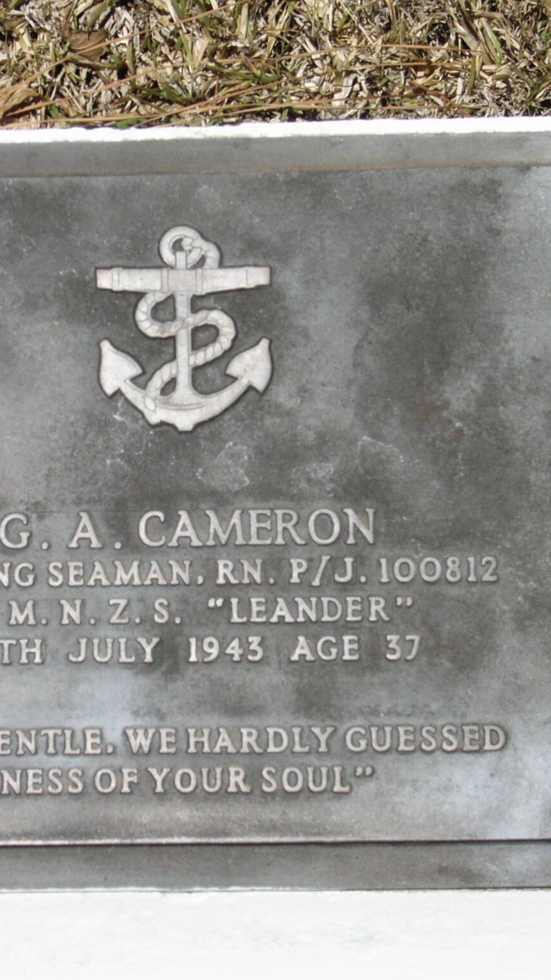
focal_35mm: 115
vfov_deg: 18.6
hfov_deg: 10.5
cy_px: 490
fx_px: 2988
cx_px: 95
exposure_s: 1/100
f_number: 12.1
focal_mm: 13.1
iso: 50
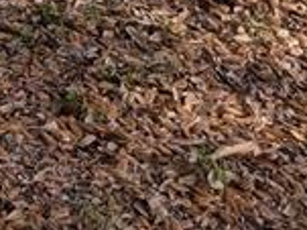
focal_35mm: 176
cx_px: -445
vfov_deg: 7.2
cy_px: -517
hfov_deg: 9.8
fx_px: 1560
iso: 40
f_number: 1.8
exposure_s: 1/799
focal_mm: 5.4
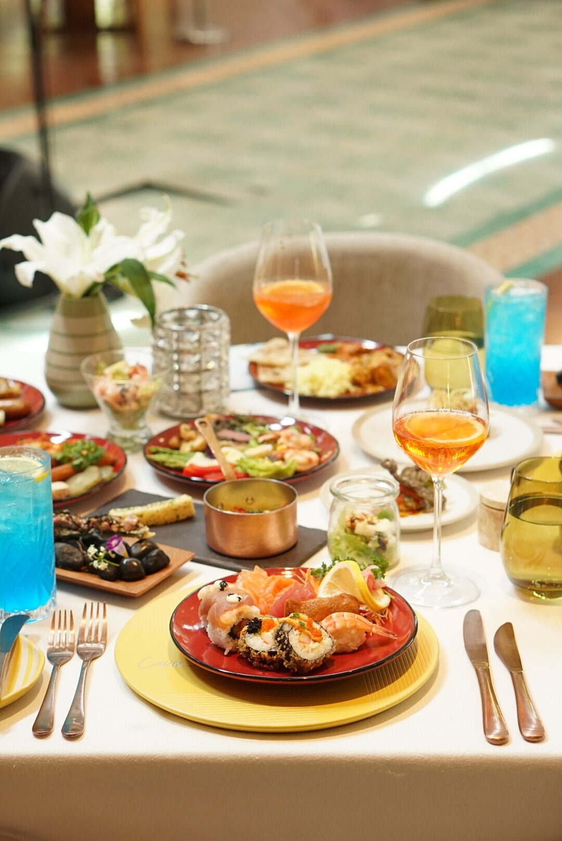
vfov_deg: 27.0
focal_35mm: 75
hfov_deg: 18.2
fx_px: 1753
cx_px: 281
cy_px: 420
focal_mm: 50
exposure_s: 1/200
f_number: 3.2
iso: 800
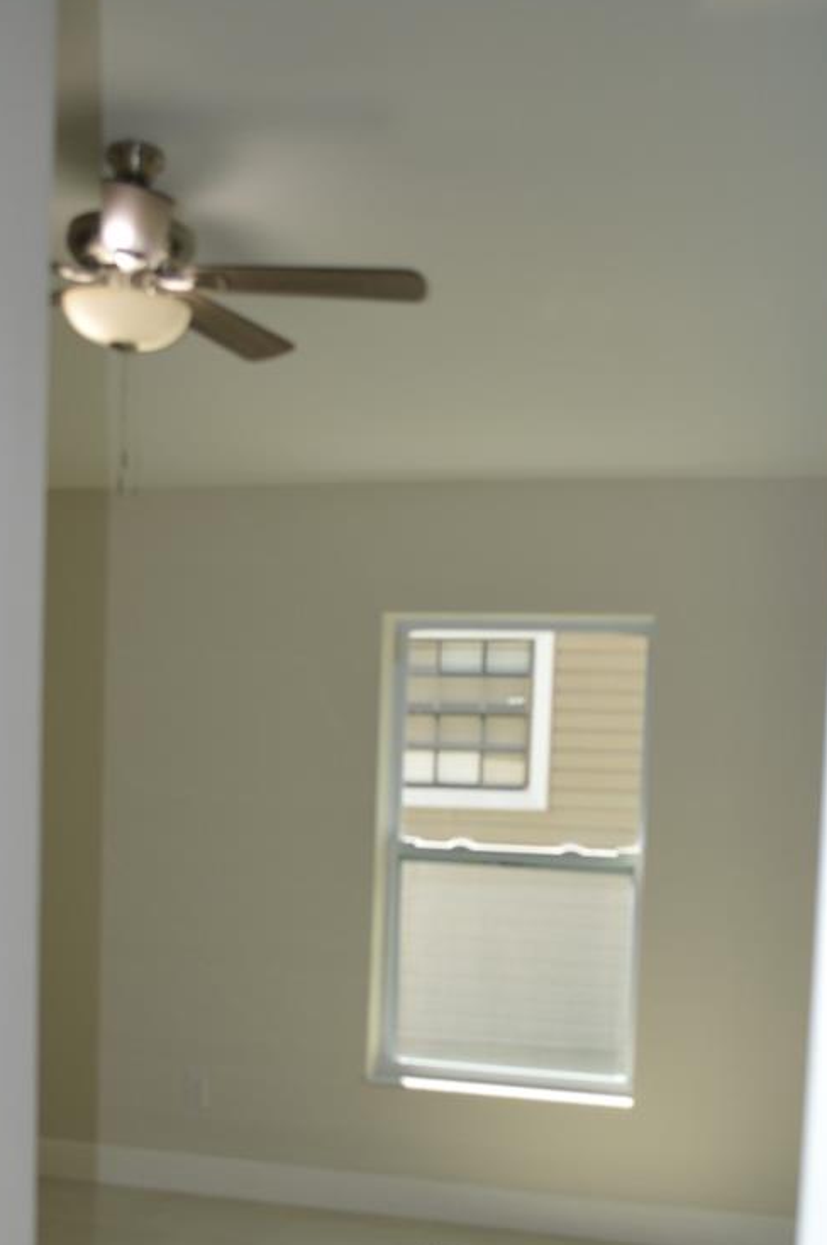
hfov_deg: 27.4
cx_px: 331
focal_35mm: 49
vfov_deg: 39.4
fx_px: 1693
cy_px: 916
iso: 110
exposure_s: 1/125
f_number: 4
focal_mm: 20
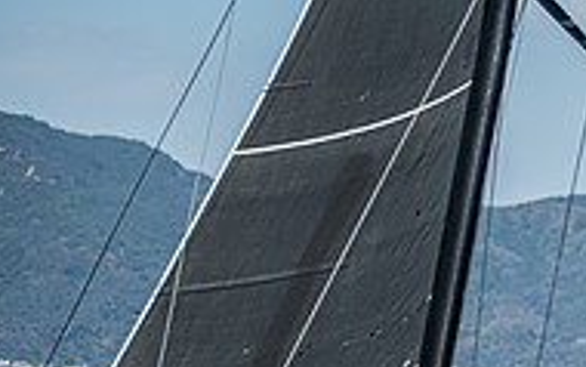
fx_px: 9332
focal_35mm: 584
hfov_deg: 3.6
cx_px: 949
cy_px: 573
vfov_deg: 2.2
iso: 320
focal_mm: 160
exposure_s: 1/1000
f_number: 4.8
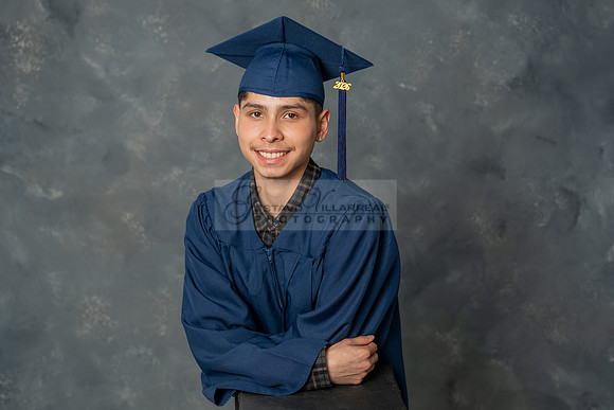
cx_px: 297
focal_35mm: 61
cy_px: 254
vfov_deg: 22.3
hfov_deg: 33.0
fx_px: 1037
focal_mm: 49
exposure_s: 1/200
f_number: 4
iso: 200
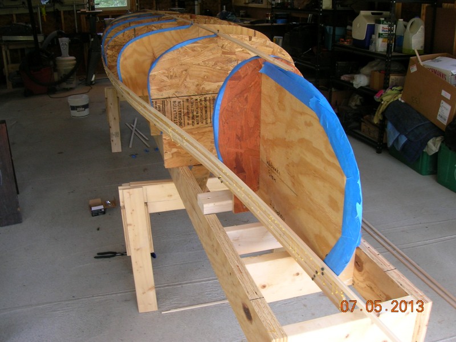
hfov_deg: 54.0
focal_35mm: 34
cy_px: 171
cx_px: 228
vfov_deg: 41.8
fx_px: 448
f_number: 4.9
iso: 50
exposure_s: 1/32.3
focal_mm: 5.7
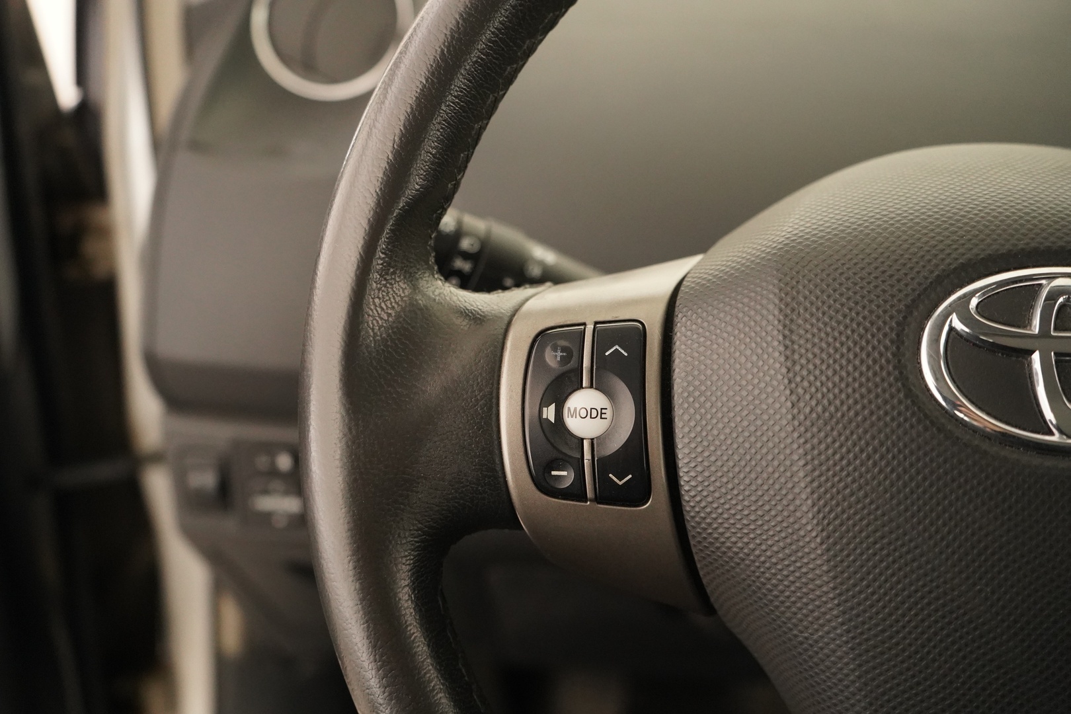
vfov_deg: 40.0
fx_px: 982
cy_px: 357
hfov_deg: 57.2
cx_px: 536
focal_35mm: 33
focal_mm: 33
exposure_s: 1/60
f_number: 4
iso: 8000
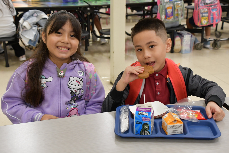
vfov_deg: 26.0
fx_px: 331
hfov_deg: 38.2
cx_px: 114
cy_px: 76
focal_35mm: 52
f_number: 5
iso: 1600
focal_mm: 35
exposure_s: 1/100
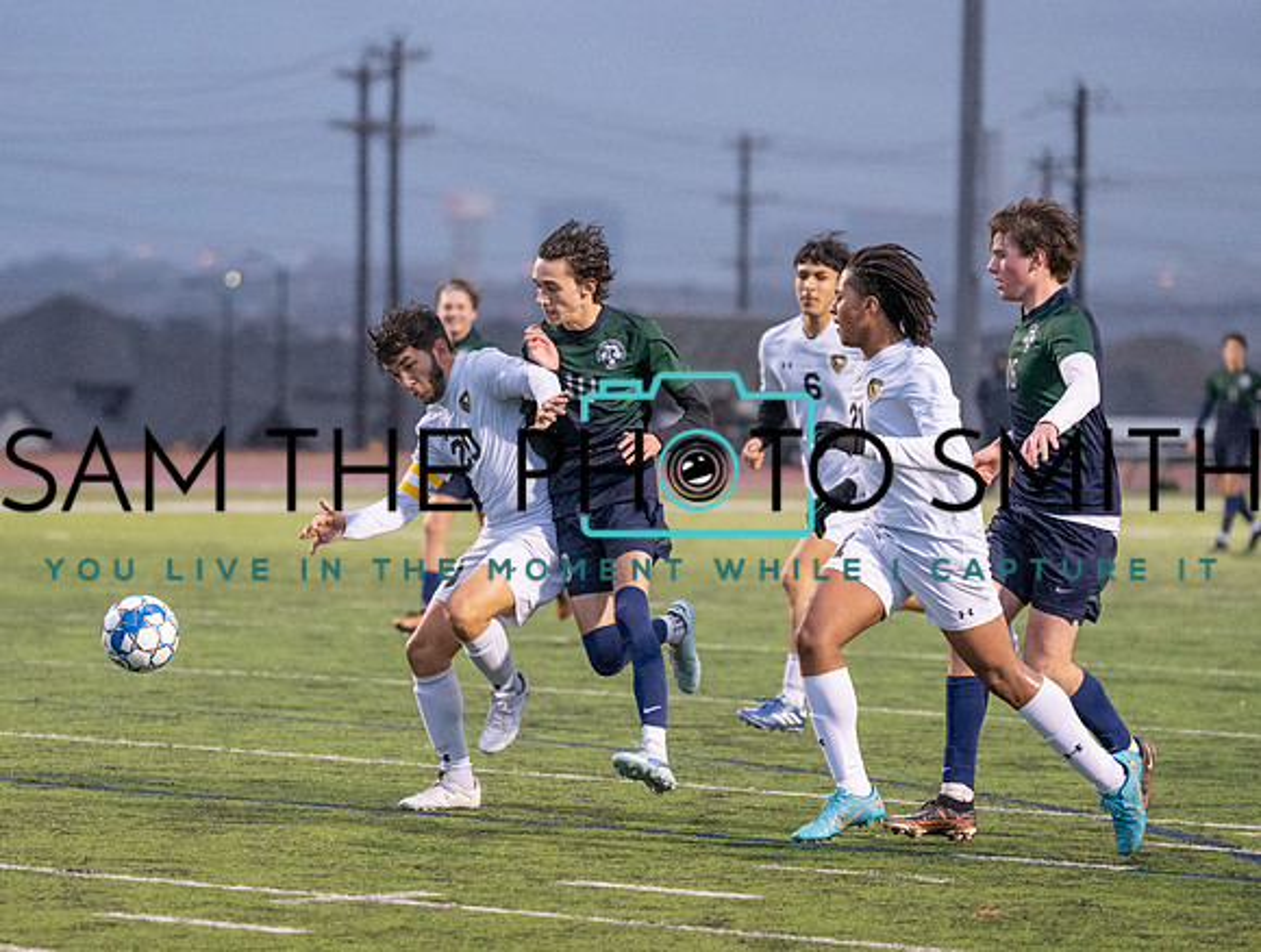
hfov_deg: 10.2
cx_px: 512
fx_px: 7059
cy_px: 545
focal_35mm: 193
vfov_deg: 7.7
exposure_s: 1/1250
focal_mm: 141
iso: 5000
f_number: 2.8
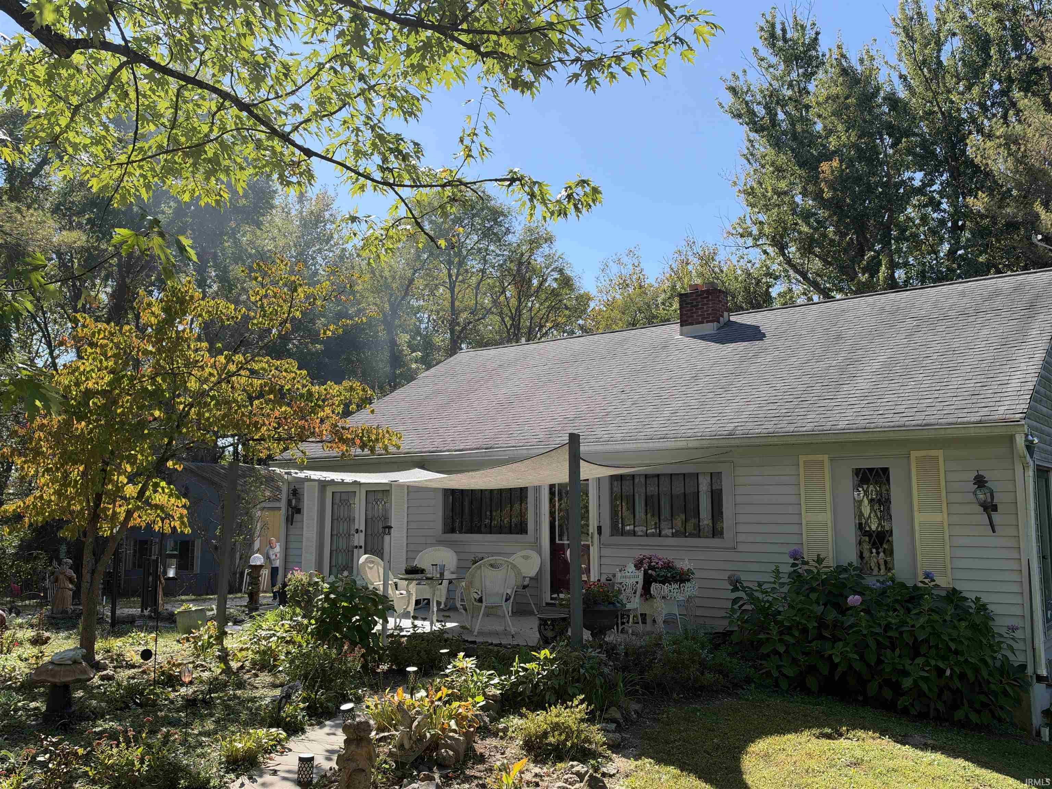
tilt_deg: +6.8
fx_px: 942
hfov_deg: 58.4
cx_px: 526
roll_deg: +0.0
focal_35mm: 31
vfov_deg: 45.4
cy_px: 394
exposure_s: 1/2088
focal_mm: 6.93
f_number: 1.8
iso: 80
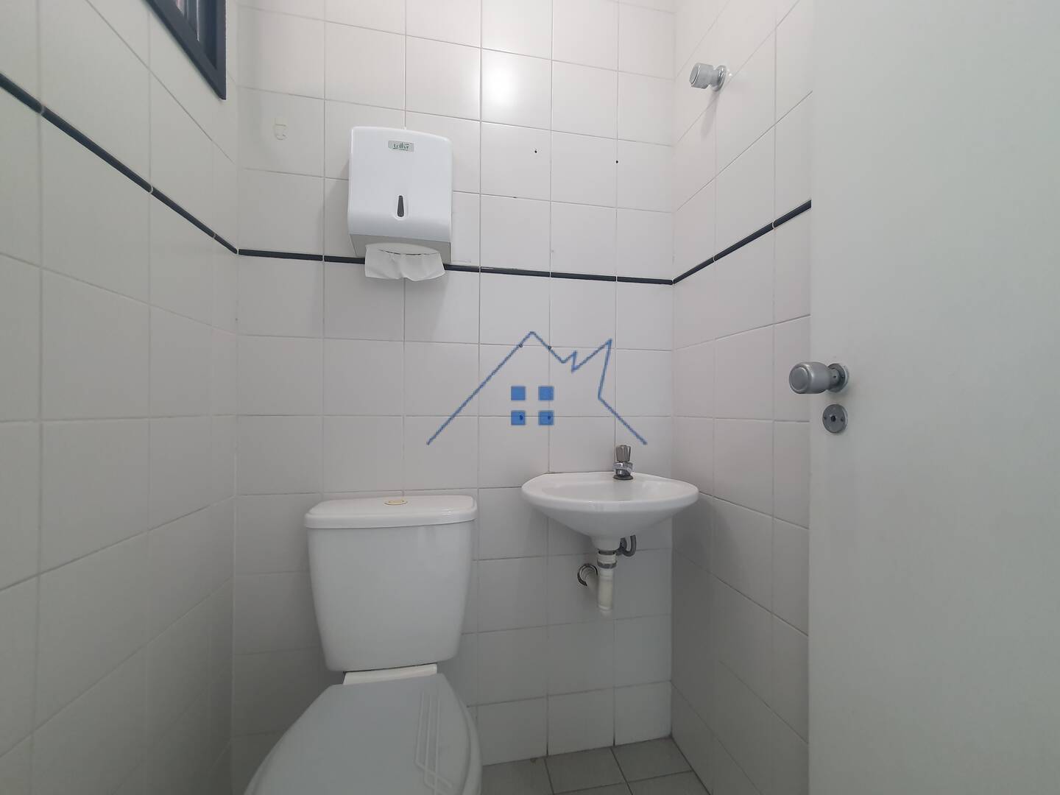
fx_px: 398
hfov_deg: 106.2
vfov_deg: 89.9
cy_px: 398
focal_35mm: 13
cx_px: 530
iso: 250
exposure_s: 1/60
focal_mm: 1.8
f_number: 2.2
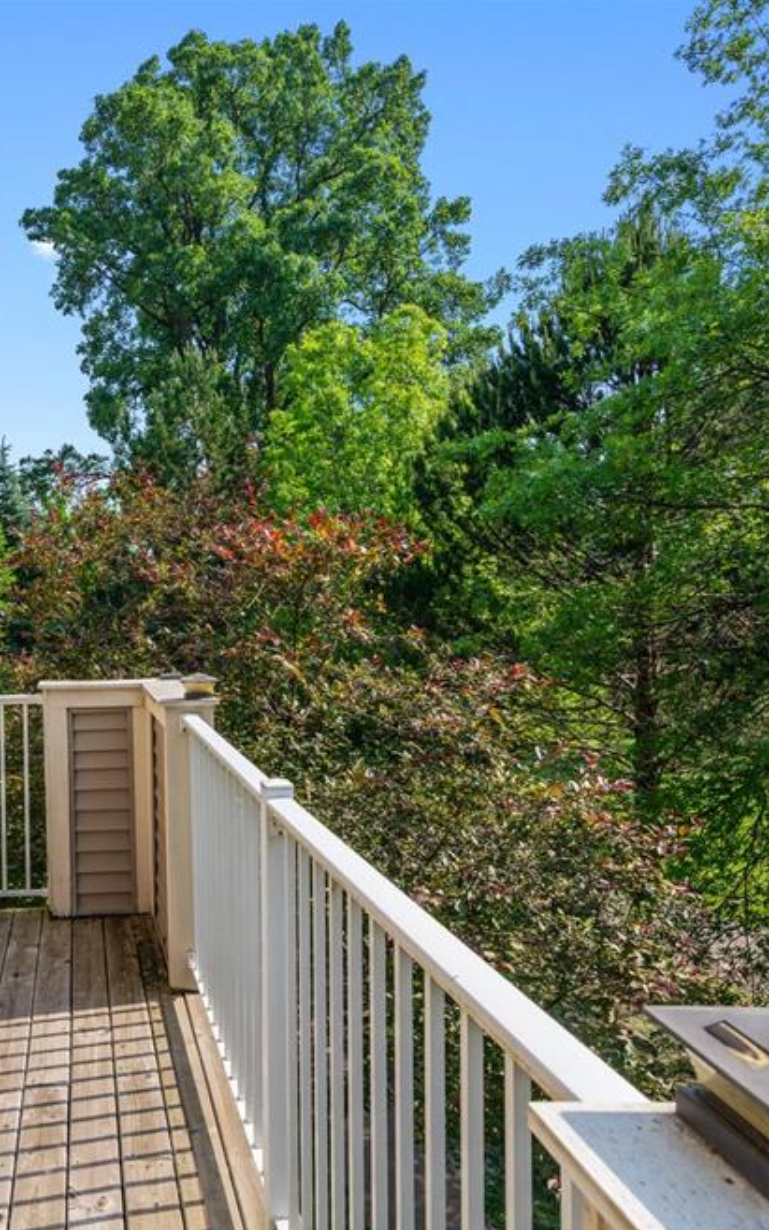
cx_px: 123
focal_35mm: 27
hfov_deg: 43.3
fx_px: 905
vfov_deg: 68.4
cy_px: 637
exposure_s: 1/500
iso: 400
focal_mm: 17
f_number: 9
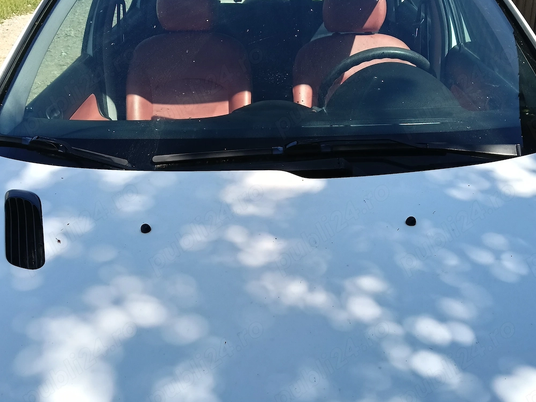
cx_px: 268
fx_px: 557
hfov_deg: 51.3
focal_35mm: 36
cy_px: 255
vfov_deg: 39.4
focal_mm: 3.98
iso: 64
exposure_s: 1/429
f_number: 1.8
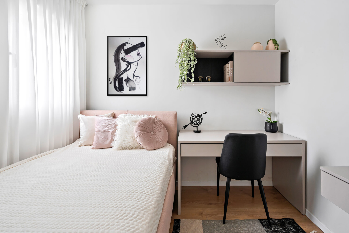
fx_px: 155
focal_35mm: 16
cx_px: 174
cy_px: 116
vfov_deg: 73.7
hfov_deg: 96.7
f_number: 9
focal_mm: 16
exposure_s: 13
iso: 320
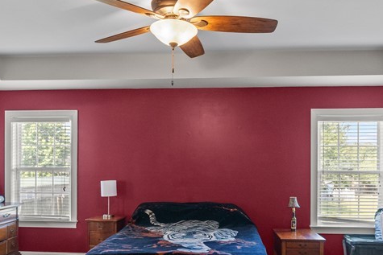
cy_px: 180
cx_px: 211
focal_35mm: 32
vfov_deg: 40.4
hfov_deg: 58.6
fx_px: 341
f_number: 6.3
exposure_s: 1/30
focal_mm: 14
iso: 2500
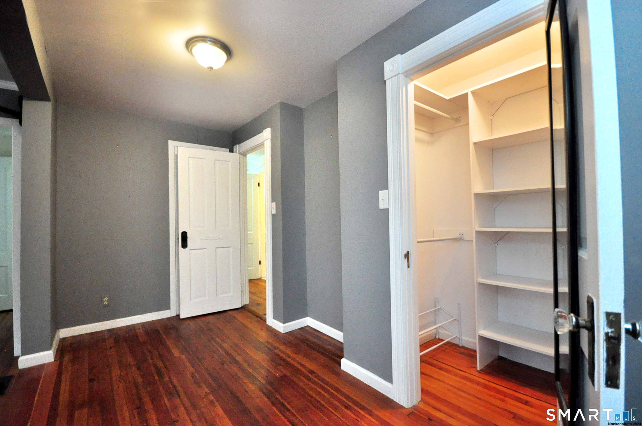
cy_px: 213
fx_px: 267
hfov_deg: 100.5
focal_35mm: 15
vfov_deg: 77.2
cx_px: 321
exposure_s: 1/80
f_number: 4
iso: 3200
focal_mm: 10
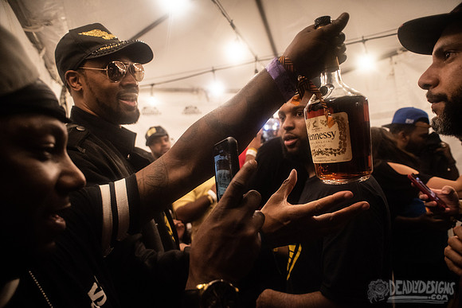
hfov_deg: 84.0
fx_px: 257
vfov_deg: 62.0
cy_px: 154
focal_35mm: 20
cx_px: 231
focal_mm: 20
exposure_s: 1/160
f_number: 3.5
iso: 2000
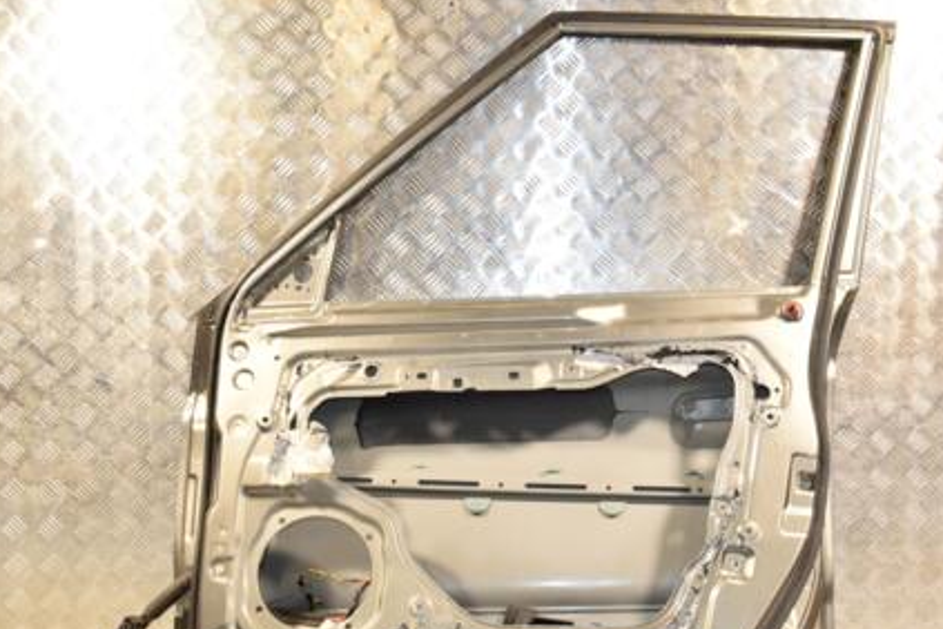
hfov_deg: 43.7
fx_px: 1171
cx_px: 551
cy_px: 390
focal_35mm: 45
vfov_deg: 29.9
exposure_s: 1/200
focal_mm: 21
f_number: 6.3
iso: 800
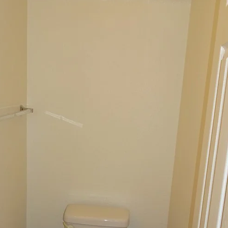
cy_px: 161
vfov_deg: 37.7
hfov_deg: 38.1
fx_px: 328
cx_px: 85
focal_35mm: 44
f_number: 3.5
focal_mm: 4.1
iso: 100
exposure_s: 1/30
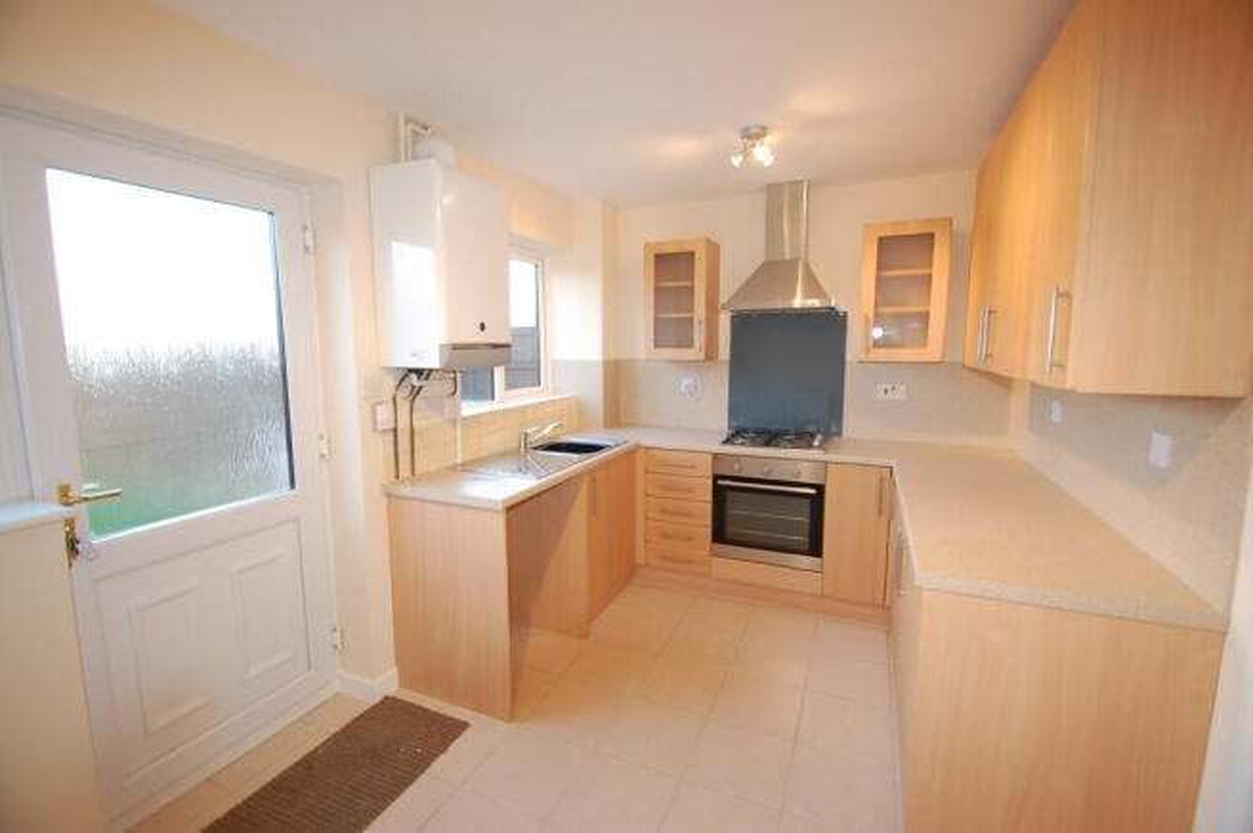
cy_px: 416
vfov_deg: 77.2
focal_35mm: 15
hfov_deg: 100.4
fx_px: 522
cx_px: 626
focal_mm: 10
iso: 400
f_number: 4
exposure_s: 1/60
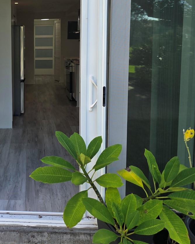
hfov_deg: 32.4
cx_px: 5
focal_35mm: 43
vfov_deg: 42.2
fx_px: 310
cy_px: 77
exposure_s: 1/359
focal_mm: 6.3
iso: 40
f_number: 1.7
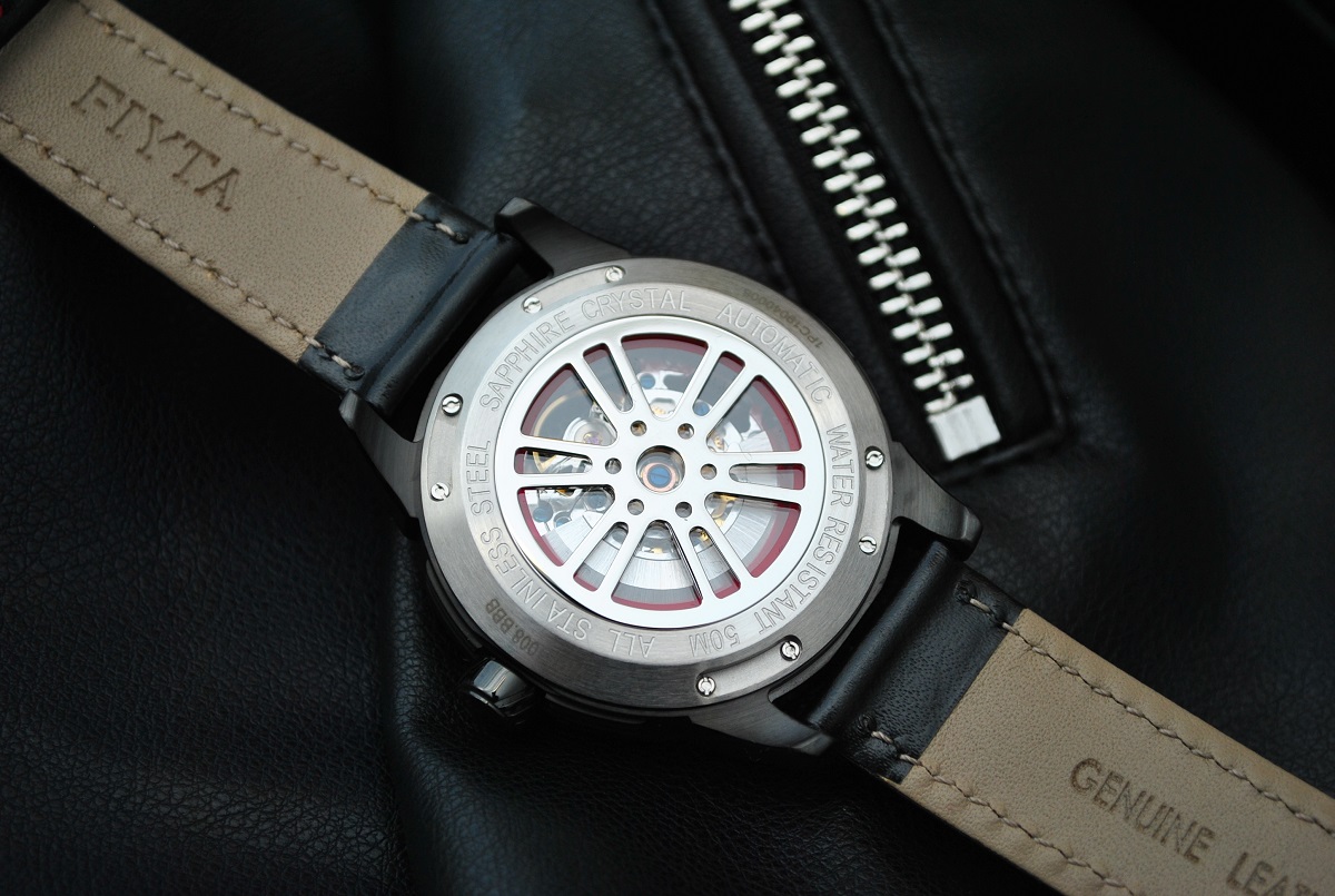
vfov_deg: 19.0
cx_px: 668
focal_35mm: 72
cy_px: 448
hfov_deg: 28.0
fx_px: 2675
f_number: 5.6
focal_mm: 48
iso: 200
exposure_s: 1/125
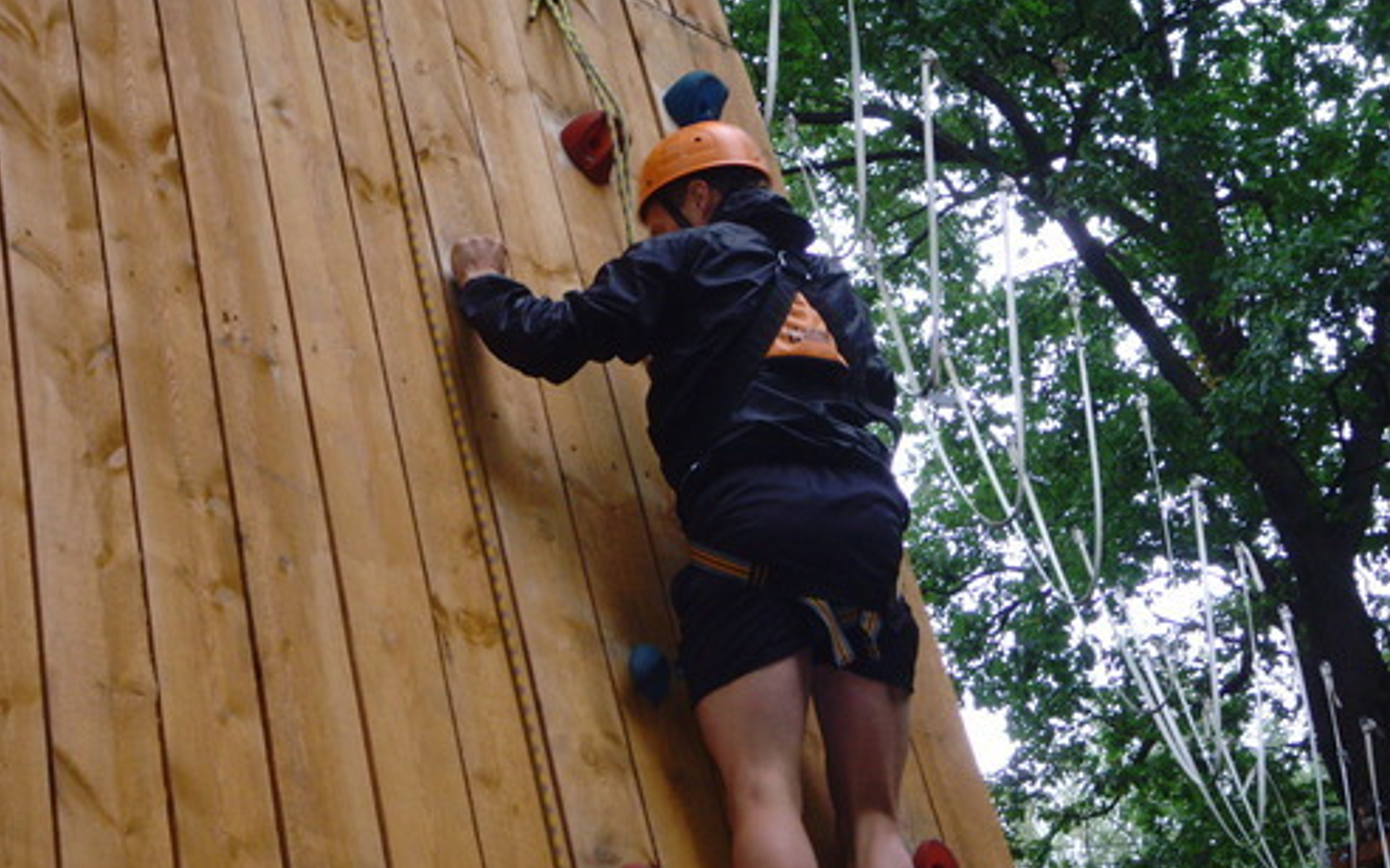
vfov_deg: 15.2
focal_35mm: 86
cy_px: 413
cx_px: 696
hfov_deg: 24.1
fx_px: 3257
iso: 200
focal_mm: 13.7
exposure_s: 1/60
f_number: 4.2
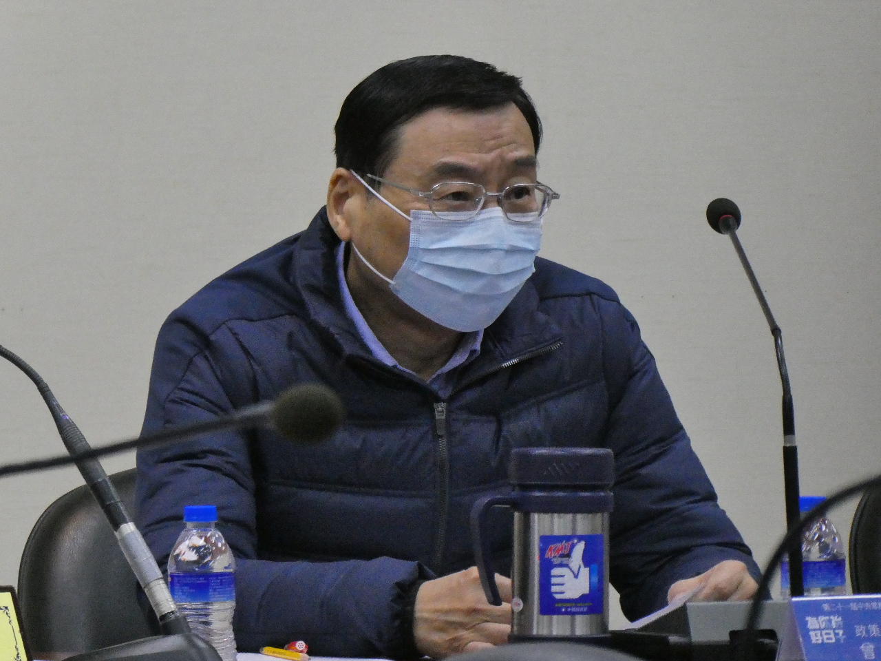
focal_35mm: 500
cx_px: 440
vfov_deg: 3.0
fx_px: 12725
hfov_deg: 4.0
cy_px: 330
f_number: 6
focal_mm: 89.6
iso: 1600
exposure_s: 1/80
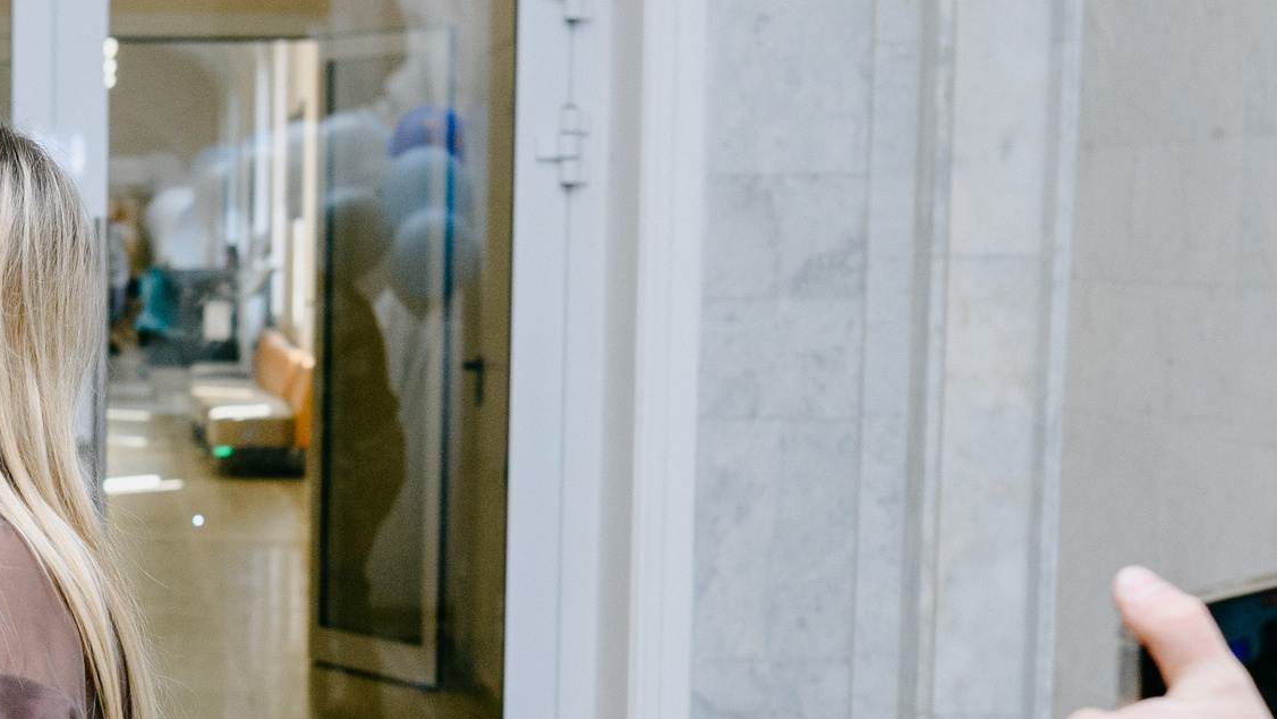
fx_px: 3555
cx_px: -93
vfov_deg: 11.5
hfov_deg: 19.6
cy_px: 632
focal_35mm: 105
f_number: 4
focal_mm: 34
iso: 320
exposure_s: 1/160
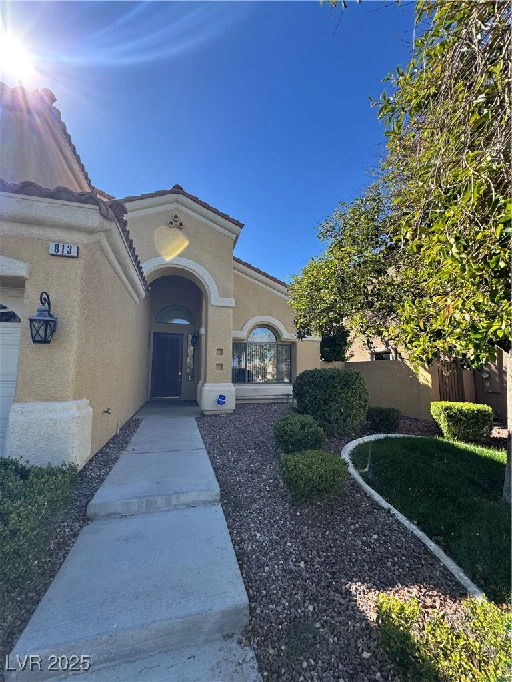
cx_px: 256
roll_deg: +0.2
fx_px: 276
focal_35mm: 14
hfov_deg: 85.7
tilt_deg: +7.2
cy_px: 341
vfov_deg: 102.1
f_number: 2.2
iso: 40
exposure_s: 1/821
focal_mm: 2.22
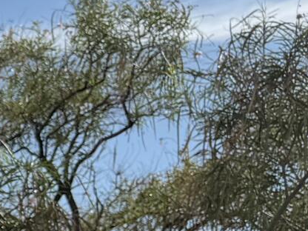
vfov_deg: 8.5
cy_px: 305
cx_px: -660
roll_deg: -1.8
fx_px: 1539
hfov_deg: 9.0
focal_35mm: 173
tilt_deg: +6.6
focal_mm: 6.76
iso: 80
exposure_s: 1/6173
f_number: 1.78
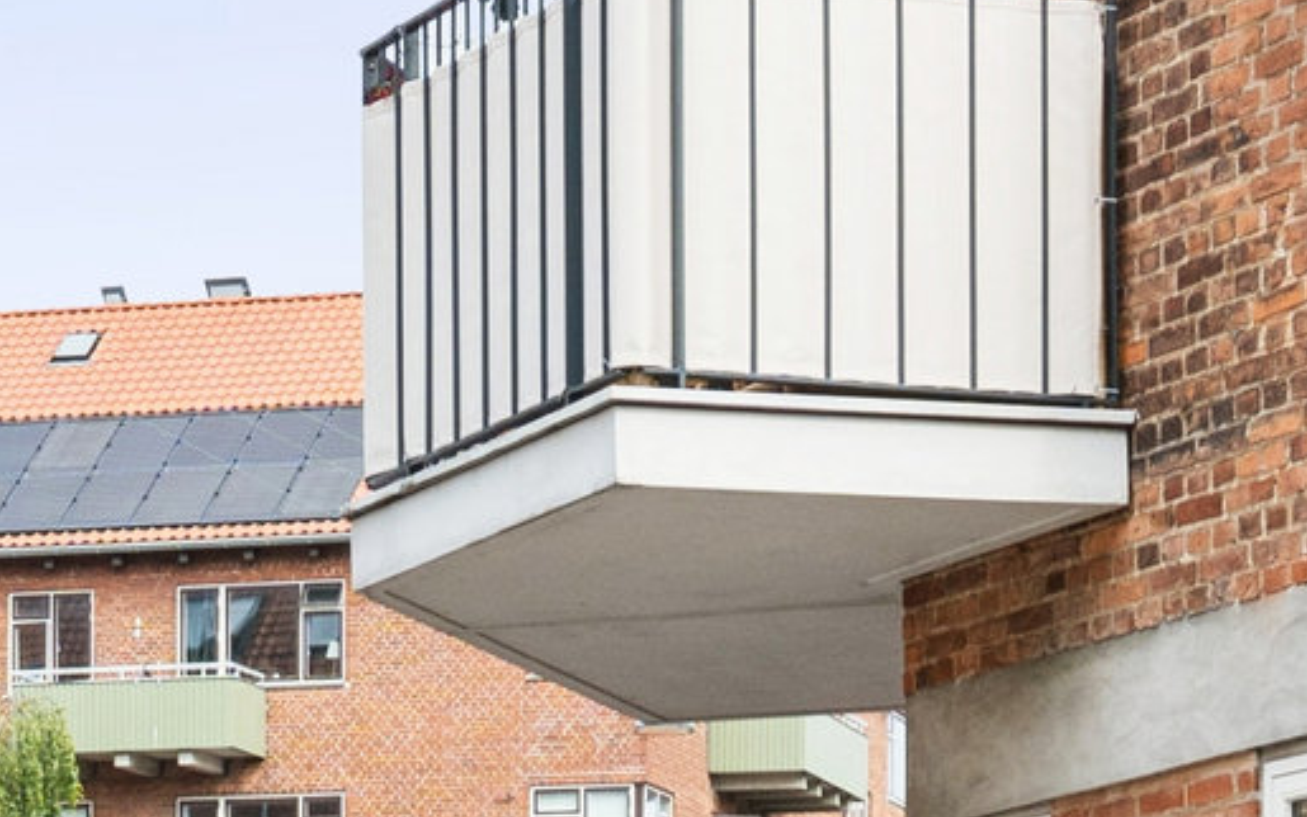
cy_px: 878
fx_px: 6341
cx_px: 553
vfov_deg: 7.3
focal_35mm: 178
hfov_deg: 11.8
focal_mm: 30
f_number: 6.3
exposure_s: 1/640
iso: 400
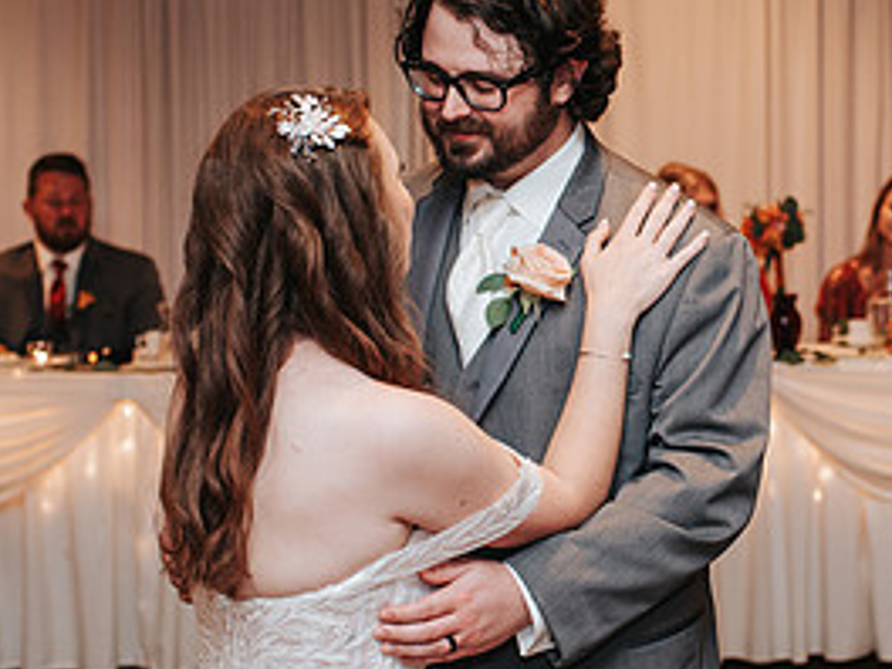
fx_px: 2242
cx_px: 702
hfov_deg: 22.2
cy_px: 367
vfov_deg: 17.0
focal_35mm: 87
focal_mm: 35
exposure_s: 1/160
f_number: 2.8
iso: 1000
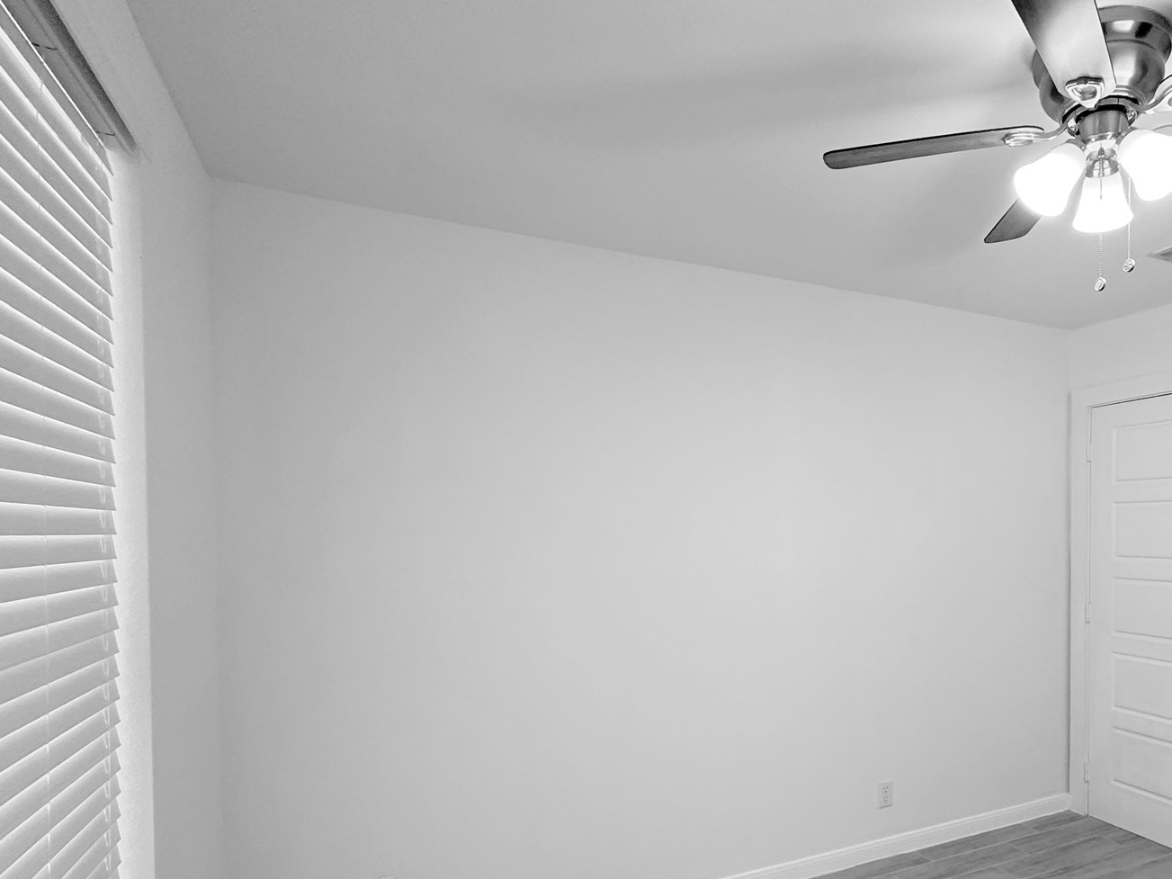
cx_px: 815
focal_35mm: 22
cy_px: 619
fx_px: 745
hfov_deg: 73.2
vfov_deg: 59.0
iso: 250
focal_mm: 2.22
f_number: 2.2
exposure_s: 1/99
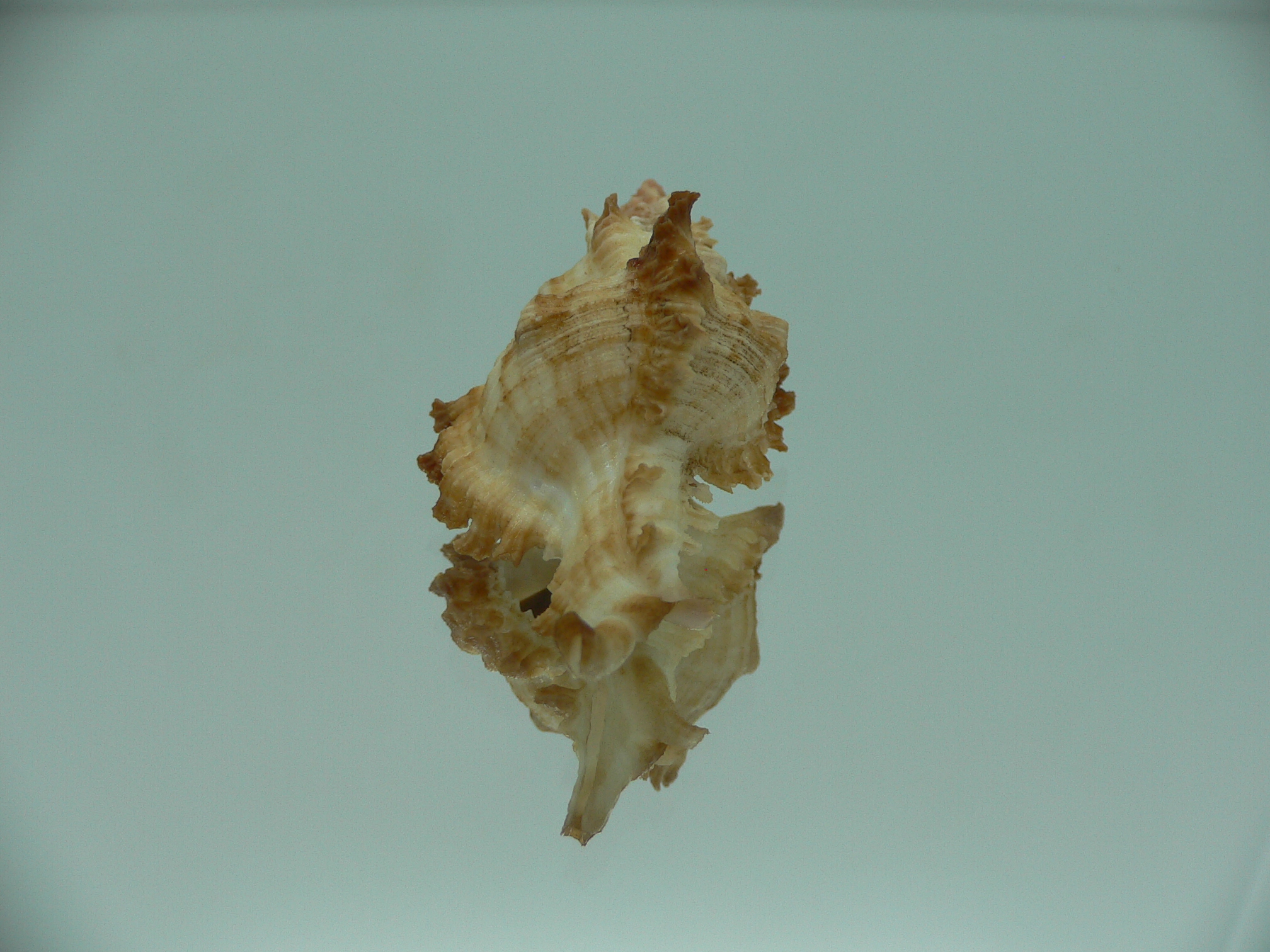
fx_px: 1284
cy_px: 476
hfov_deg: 52.6
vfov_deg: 40.7
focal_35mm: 35
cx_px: 635
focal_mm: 4.6
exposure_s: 1/60
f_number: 2.8
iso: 80
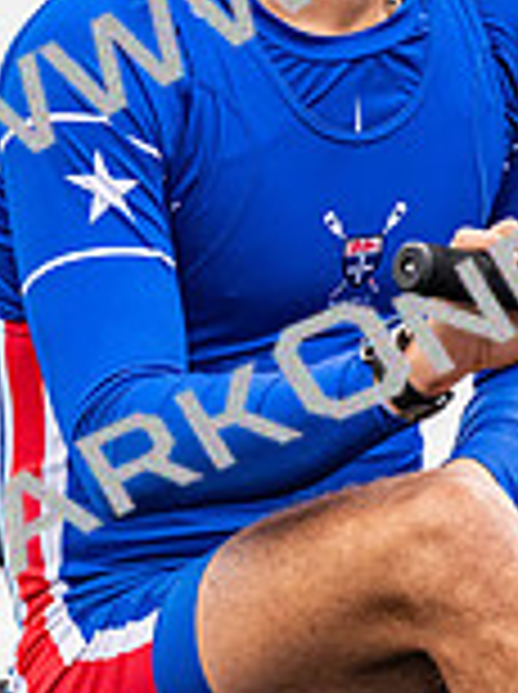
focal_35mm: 2178
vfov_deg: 0.9
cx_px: 468
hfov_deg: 0.7
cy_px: 196
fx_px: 43577
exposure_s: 1/2500
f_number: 4
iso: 1250
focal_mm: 600
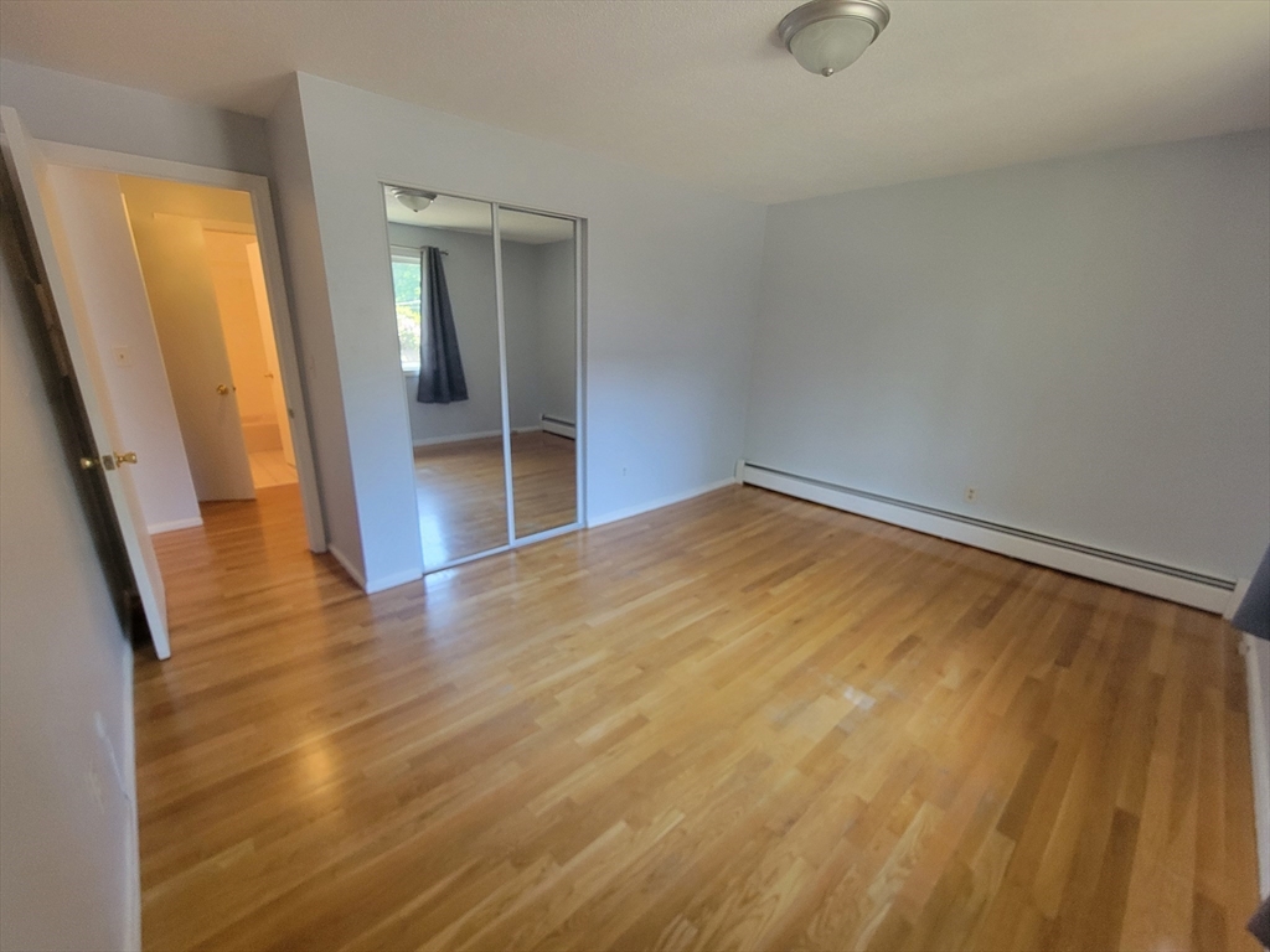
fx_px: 477
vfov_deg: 89.9
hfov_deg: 106.2
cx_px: 635
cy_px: 476
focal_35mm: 13
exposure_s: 1/60
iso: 400
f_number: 2.2
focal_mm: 2.2
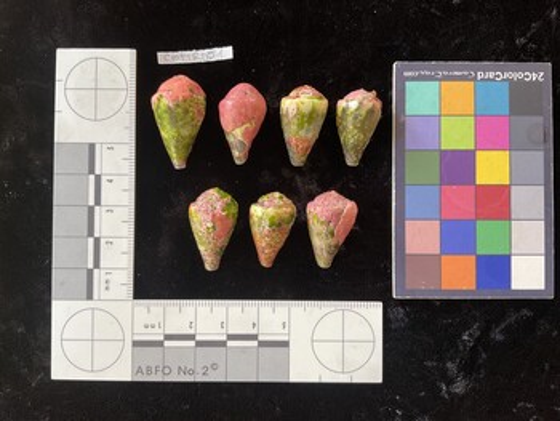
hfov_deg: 61.6
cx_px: 280
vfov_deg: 48.3
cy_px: 210
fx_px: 469
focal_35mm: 29
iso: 80
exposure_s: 1/60
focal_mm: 3
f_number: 1.8
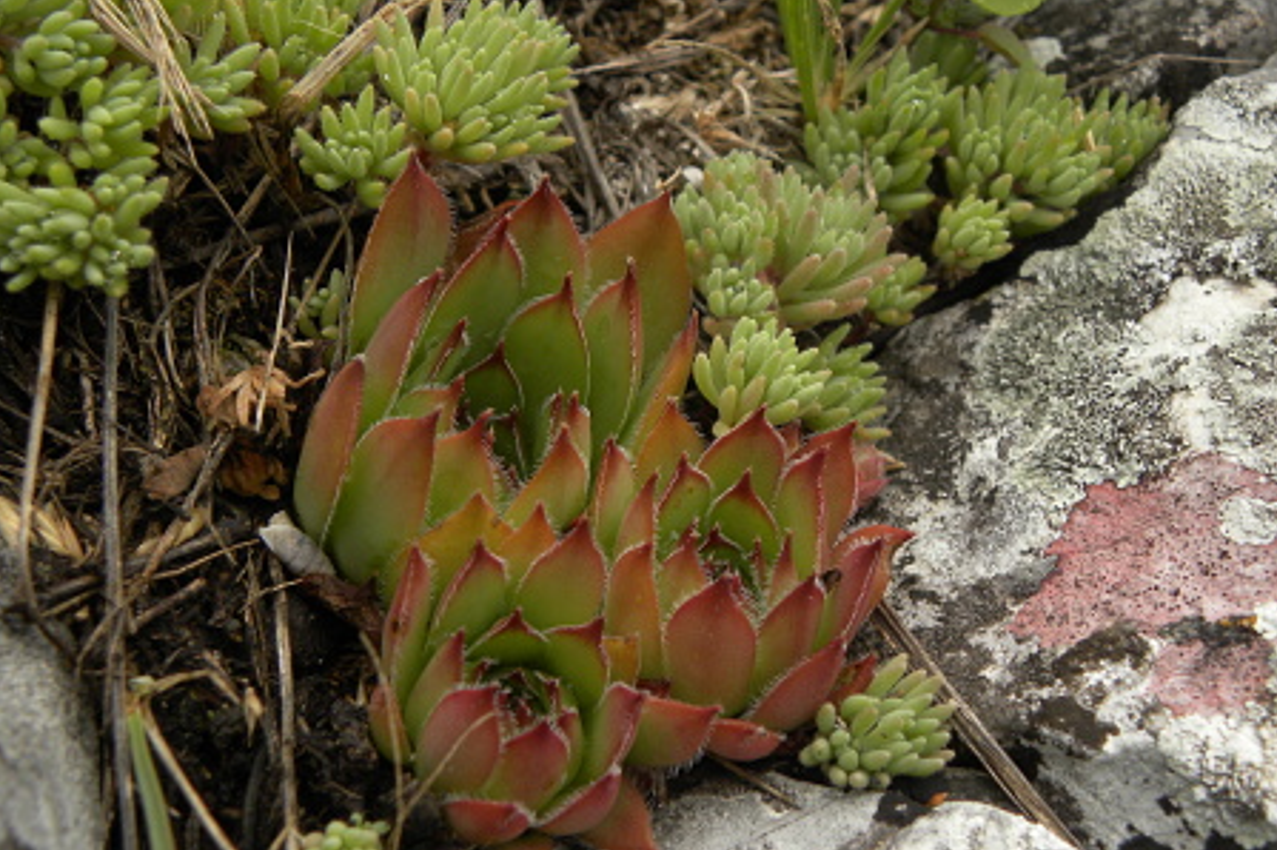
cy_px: 473
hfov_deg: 34.5
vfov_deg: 23.3
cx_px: 630
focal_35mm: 58
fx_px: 2056
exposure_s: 1/200
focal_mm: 9.2
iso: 64
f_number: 4
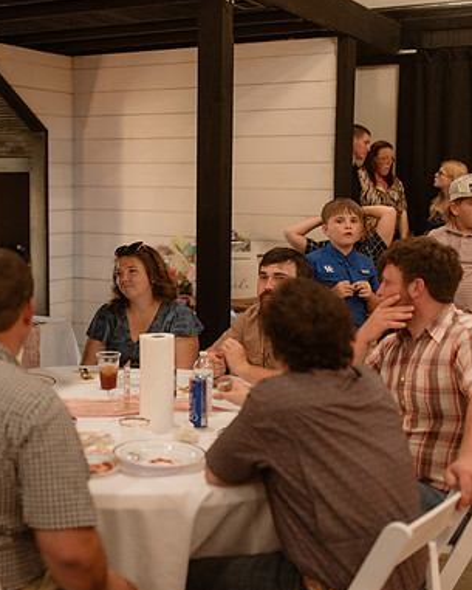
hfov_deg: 27.8
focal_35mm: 54
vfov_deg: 34.7
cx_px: 133
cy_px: 283
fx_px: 943
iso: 1250
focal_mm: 35
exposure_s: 1/200
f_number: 1.4
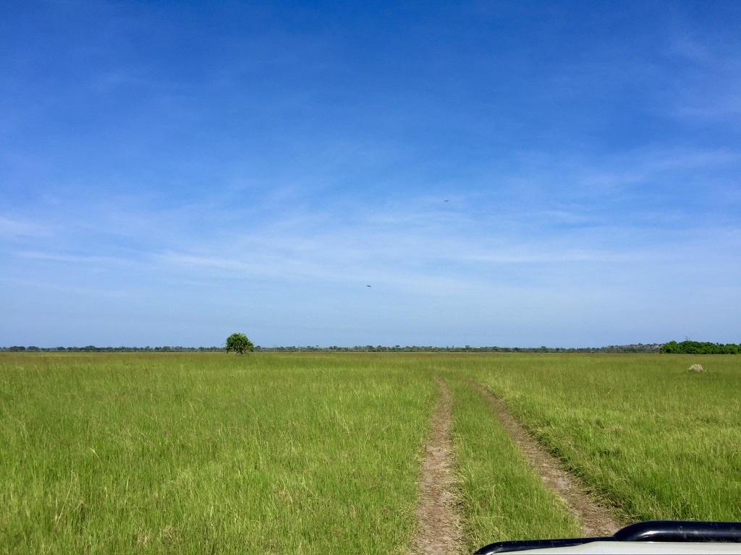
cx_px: 370
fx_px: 621
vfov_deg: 48.2
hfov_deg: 61.7
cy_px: 278
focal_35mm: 29
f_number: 2.2
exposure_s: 1/2825
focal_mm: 4.15
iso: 32
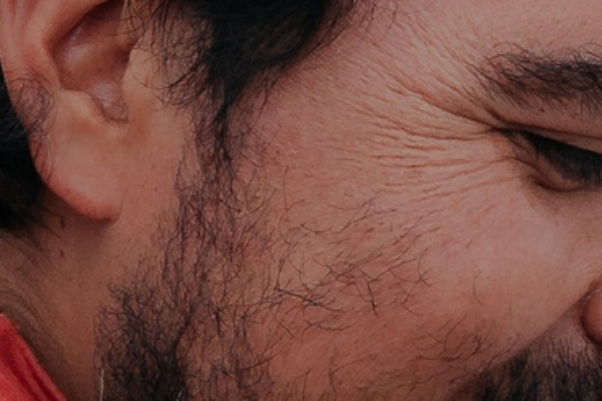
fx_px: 4229
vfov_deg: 5.4
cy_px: 686
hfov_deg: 8.1
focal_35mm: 253
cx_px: 494
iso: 125
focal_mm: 23.1
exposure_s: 1/1000
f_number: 4.5
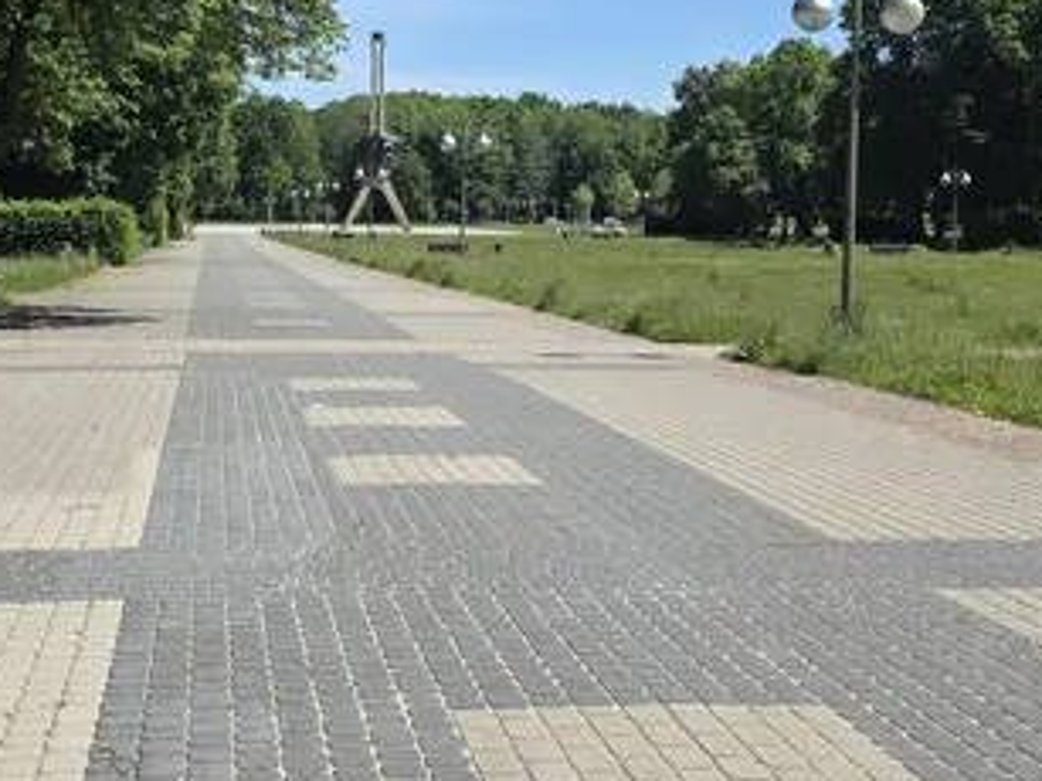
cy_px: 244
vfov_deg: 26.8
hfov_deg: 35.4
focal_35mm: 54
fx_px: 1625
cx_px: 387
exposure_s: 1/5447
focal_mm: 6.3
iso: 80
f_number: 1.7
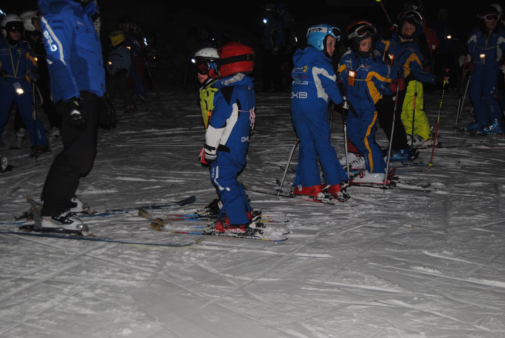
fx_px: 801
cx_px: 252
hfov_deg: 35.0
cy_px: 169
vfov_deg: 23.8
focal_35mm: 57
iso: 200
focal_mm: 38
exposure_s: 1/60
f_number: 4.8
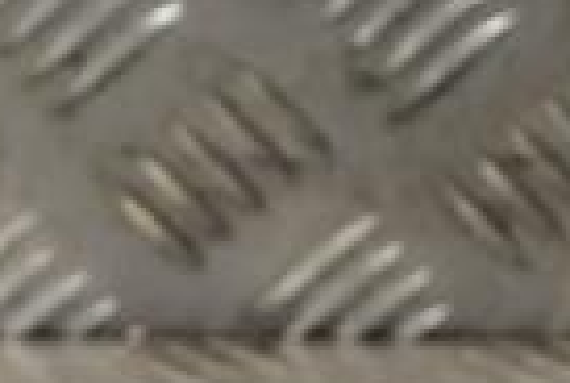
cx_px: -462
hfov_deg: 5.6
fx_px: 5715
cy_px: 674
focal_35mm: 360
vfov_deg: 3.8
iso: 250
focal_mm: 55
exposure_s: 1/30
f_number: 5.6
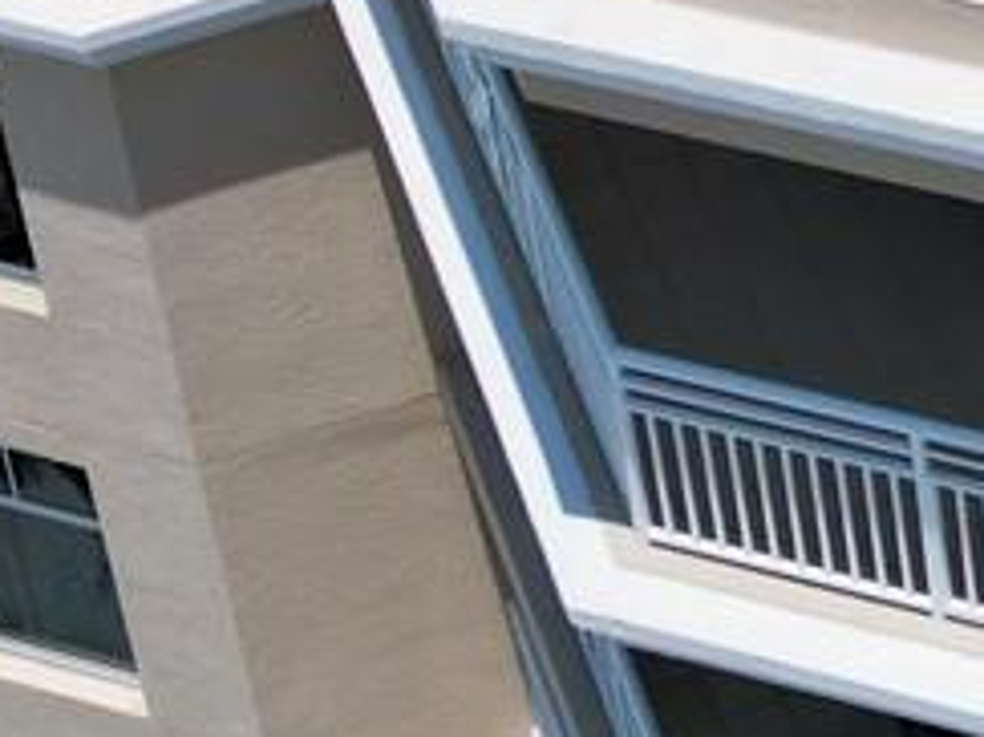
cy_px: -676
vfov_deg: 8.9
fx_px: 4489
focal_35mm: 158
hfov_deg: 11.8
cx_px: 1632
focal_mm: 6.72
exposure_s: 1/8000
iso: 200
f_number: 1.7
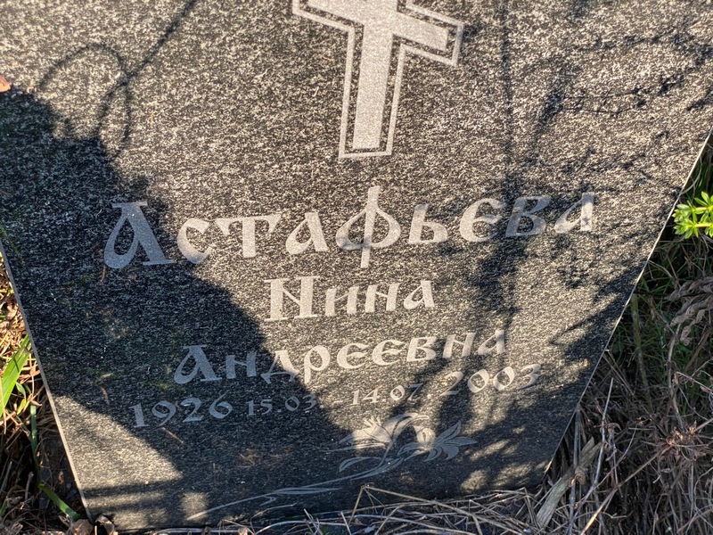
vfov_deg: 28.0
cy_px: 268
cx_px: 356
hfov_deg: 36.8
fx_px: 1071
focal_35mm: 52
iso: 25
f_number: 2
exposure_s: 1/122
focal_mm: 6
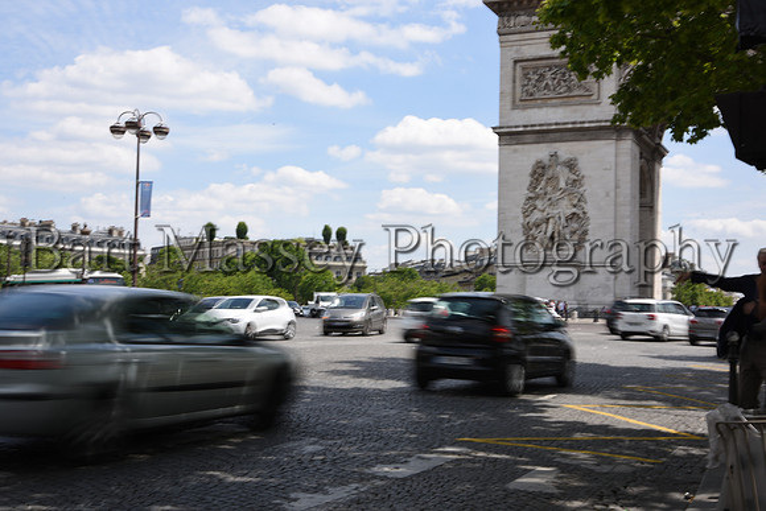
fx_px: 1022
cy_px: 256
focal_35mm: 48
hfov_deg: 41.1
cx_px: 383
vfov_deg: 28.1
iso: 64
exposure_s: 1/10
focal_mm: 48
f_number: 32
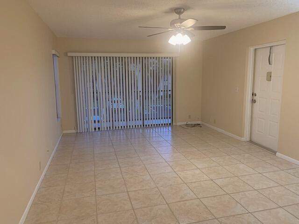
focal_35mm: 26
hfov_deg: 67.3
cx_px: 150
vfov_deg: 53.1
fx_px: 225
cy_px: 112
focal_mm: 4.25
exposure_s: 1/60
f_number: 1.8
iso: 125
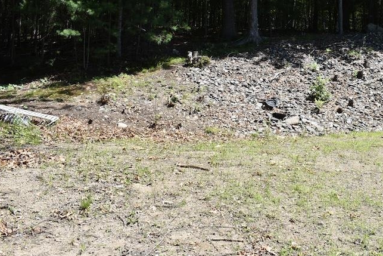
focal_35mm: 43
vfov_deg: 30.9
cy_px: 80
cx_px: 269
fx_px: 458
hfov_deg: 44.5
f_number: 8
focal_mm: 18
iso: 125
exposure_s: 1/250
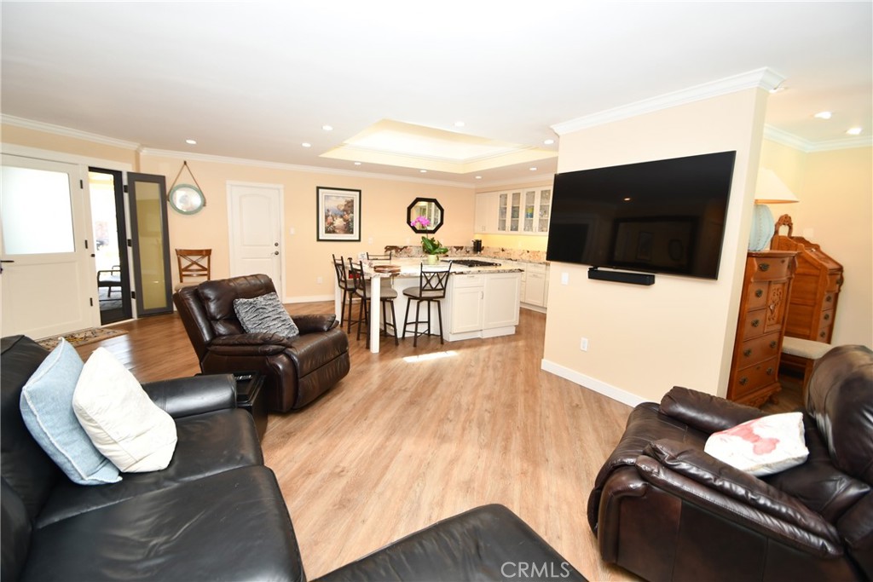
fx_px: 364
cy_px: 291
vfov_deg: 77.3
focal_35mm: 15
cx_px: 436
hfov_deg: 100.4
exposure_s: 1/60
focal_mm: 10
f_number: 4
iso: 360
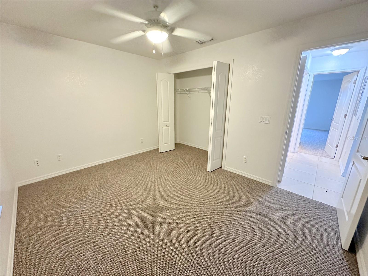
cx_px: 184
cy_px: 138
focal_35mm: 14
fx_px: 149
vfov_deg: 85.7
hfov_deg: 102.1
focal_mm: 2.22
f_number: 2.2
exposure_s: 1/60
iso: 800
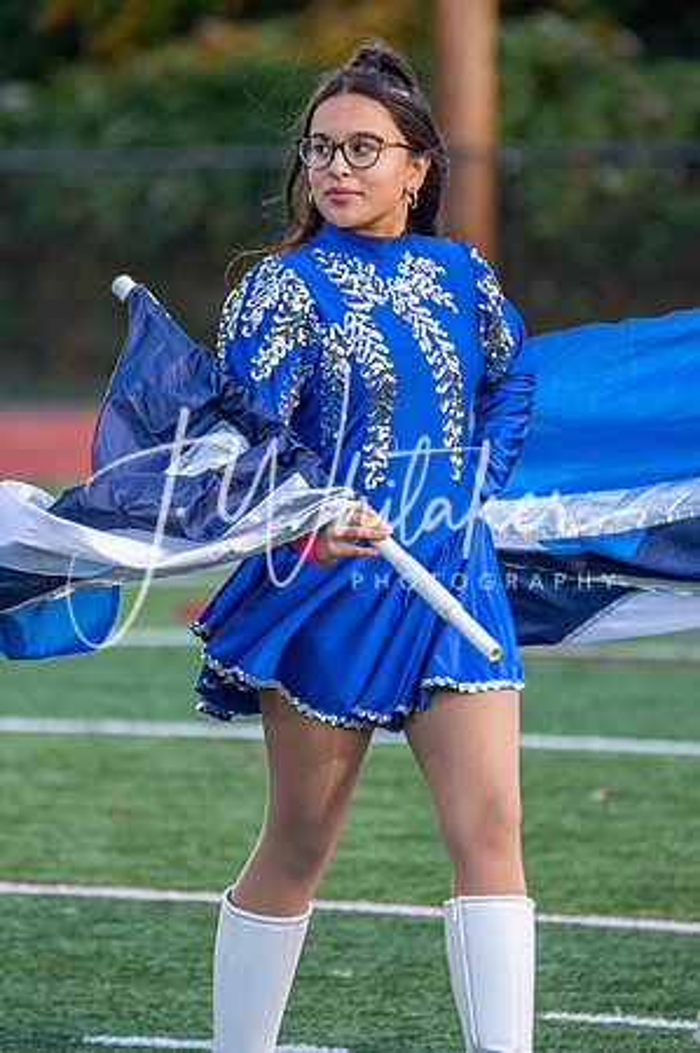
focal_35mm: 649
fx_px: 18958
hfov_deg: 2.1
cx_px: 369
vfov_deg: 3.2
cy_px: 474
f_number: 6.3
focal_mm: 380
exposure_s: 1/400
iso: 3200
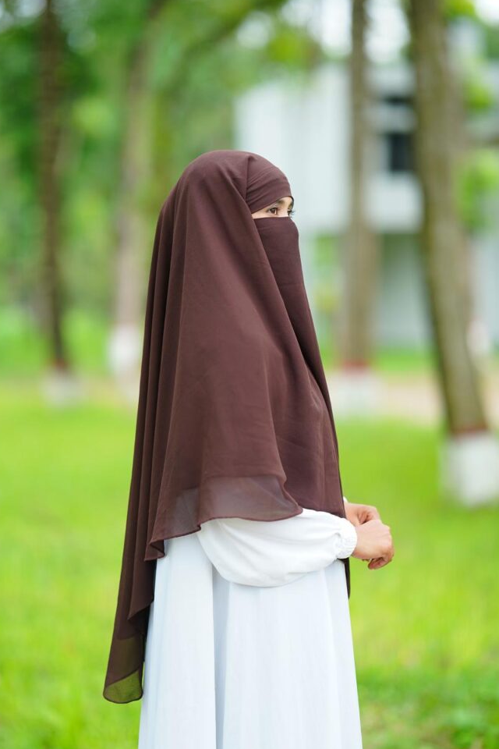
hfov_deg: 13.4
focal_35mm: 102
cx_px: 264
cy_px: 383
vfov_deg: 20.0
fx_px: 2121
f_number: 1.4
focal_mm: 85
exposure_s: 1/200
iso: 100
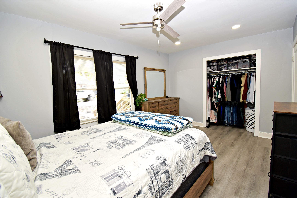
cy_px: 99
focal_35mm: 15
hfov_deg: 100.4
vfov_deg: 77.3
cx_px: 148
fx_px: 124
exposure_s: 1/30
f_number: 4.5
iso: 200
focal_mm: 10
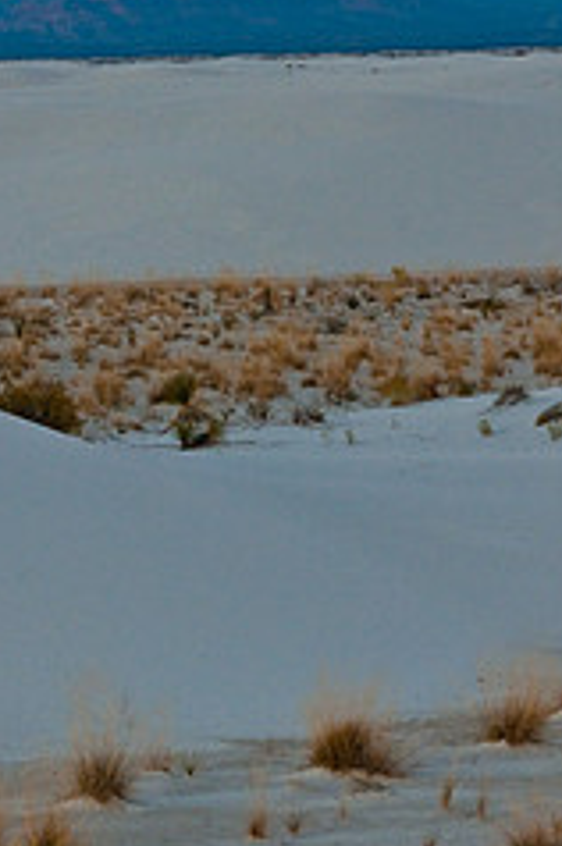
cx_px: 98
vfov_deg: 6.9
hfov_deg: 4.6
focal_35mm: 298
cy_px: 462
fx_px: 6997
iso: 400
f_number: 11
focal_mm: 105
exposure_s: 1/90
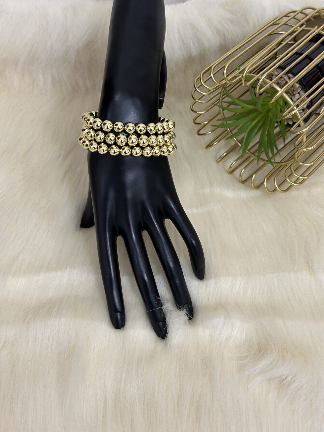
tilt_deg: -59.6
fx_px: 599
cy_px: 216
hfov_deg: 30.3
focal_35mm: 48
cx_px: 162
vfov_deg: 39.7
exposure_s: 1/60
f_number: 1.78
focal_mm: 6.86
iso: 160
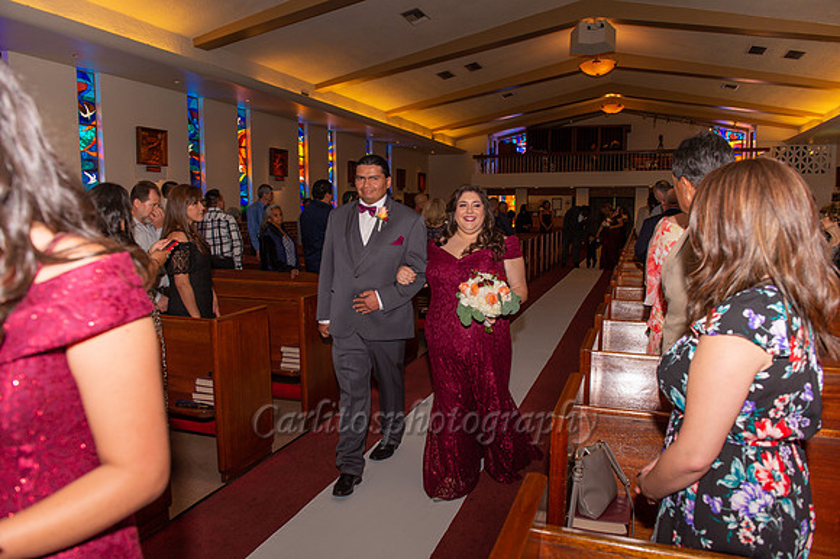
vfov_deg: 49.5
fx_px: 606
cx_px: 420
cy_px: 280
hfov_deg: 69.4
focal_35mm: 26
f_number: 4
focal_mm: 26
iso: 400
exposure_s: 1/250
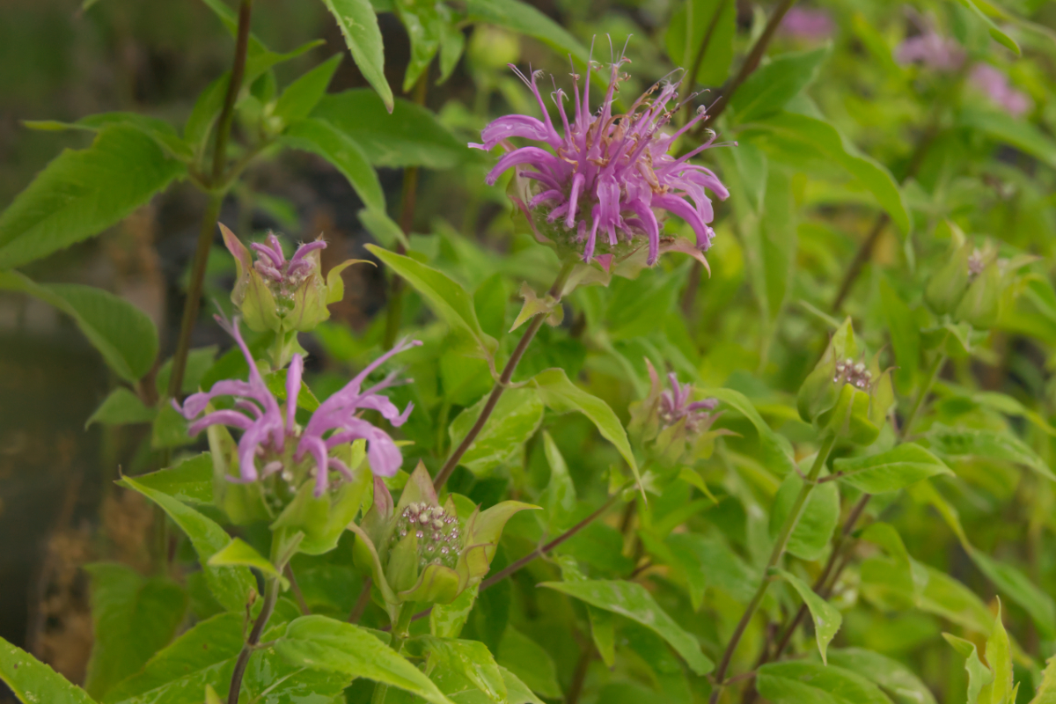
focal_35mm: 75
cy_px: 352
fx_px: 2200
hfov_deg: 27.0
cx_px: 528
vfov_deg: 18.2
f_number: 10
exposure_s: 1/500
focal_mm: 50
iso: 2500
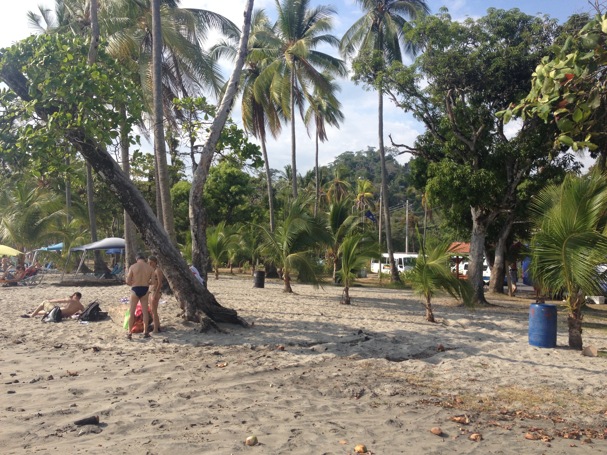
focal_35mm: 35
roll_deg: -1.7
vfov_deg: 40.7
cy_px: 228
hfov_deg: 52.6
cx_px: 304
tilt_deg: -0.5
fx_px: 614
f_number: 2.4
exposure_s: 1/1453
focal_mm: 4.28
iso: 50
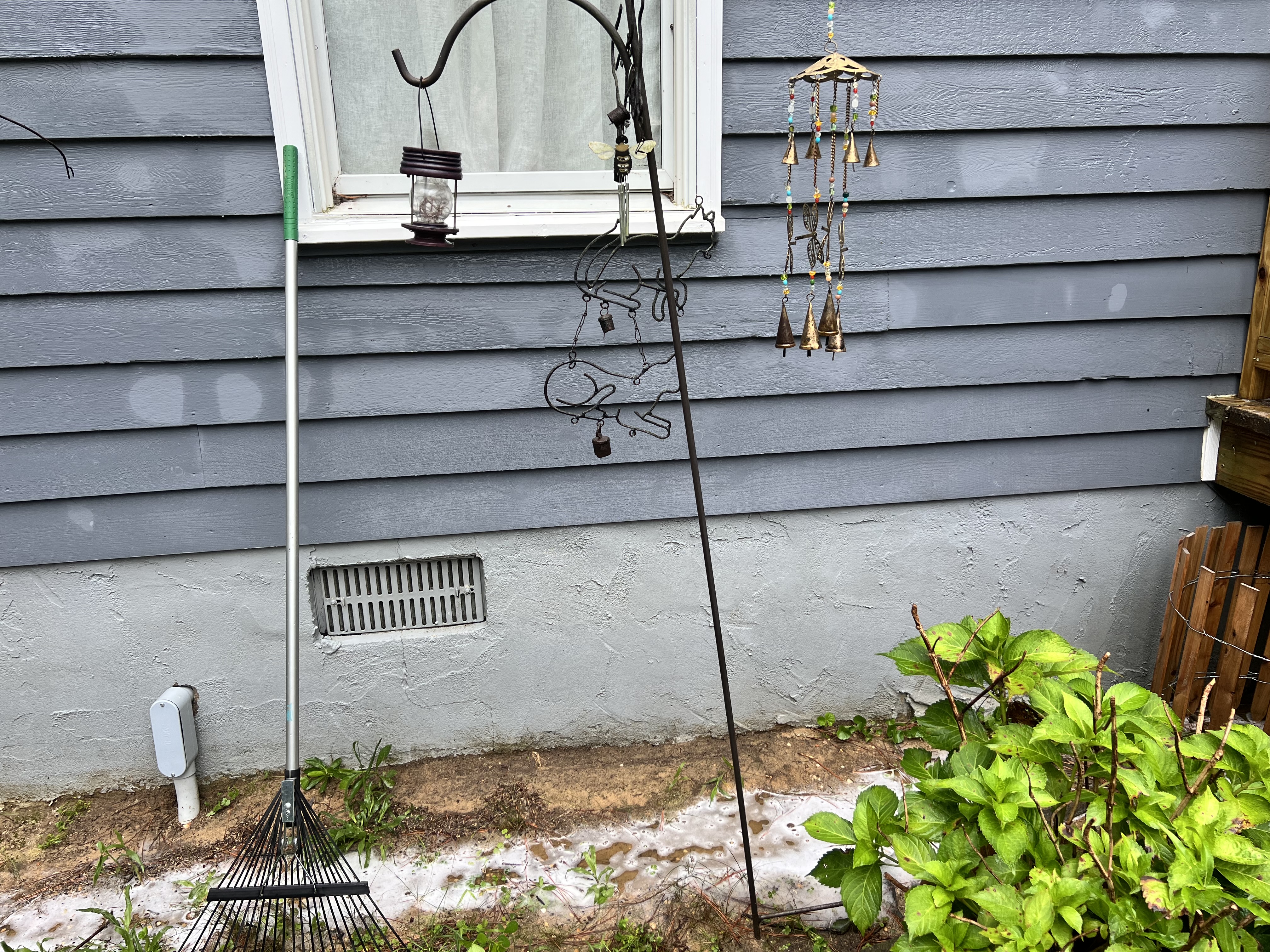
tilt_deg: -19.3
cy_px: 476
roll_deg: +1.9
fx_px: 954
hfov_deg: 67.3
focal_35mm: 26
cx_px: 635
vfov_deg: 53.1
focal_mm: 5.7
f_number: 1.5
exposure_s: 1/827
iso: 50
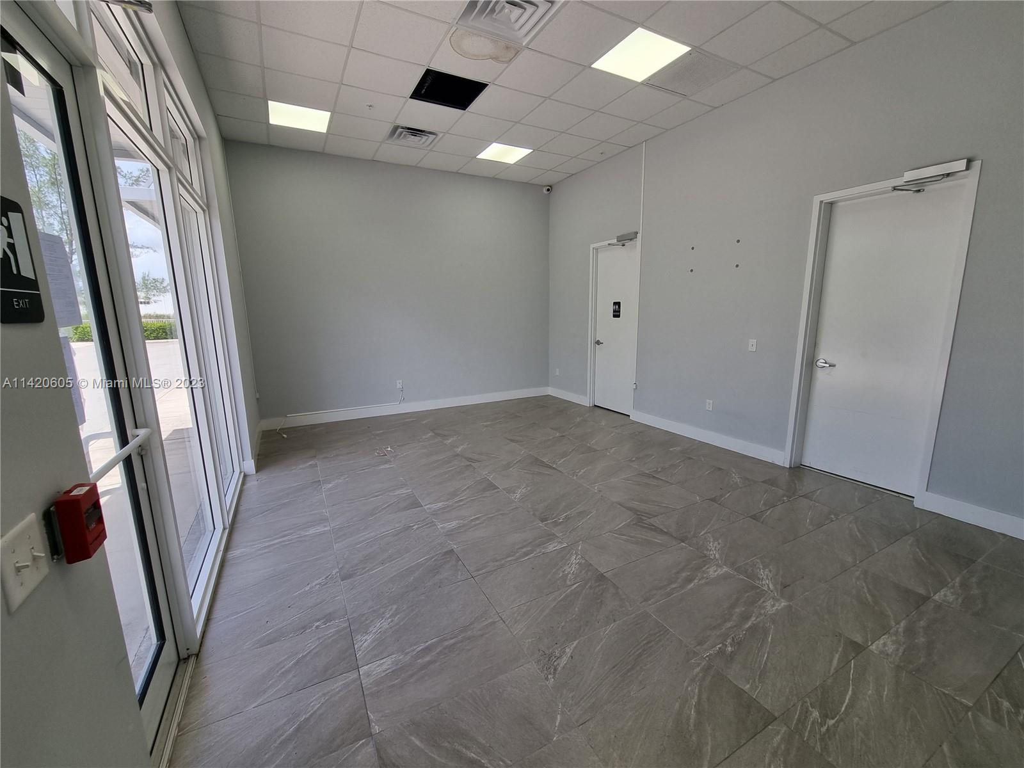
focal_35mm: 13
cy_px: 384
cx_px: 512
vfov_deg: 89.9
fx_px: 385
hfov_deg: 106.2
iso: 50
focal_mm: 2.2
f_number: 2.2
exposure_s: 1/178
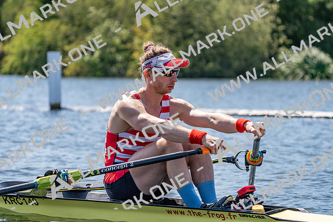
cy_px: 111
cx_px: 166
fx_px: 1850
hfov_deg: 10.3
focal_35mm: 200
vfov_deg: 6.9
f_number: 5.6
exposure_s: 1/2000
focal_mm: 200
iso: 320
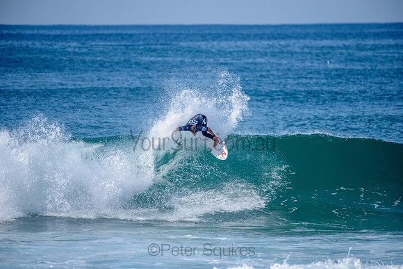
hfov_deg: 4.1
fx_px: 5598
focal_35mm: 500
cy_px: 134
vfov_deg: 2.8
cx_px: 202
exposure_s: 1/2000
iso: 160
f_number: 5.6
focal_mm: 500
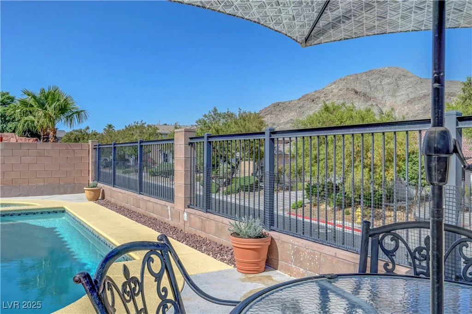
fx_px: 393
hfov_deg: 62.0
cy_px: 157
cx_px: 236
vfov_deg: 43.5
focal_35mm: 30
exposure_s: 1/400
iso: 400
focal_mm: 30
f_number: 9
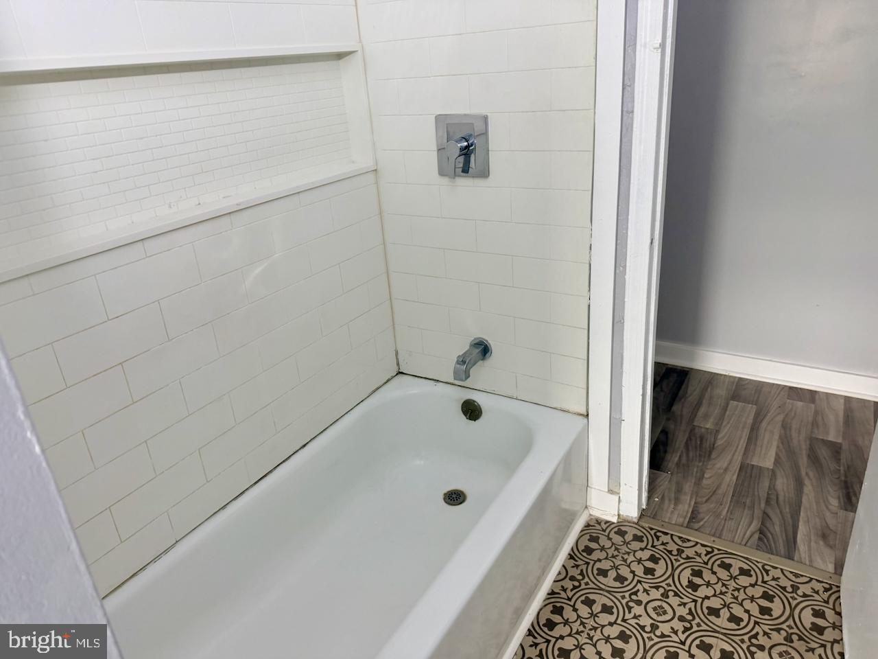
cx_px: 439
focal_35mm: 24
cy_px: 330
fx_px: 609
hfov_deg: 71.6
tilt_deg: -22.7
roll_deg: +4.2
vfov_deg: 56.8
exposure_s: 1/89
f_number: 1.78
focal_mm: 6.76
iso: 200
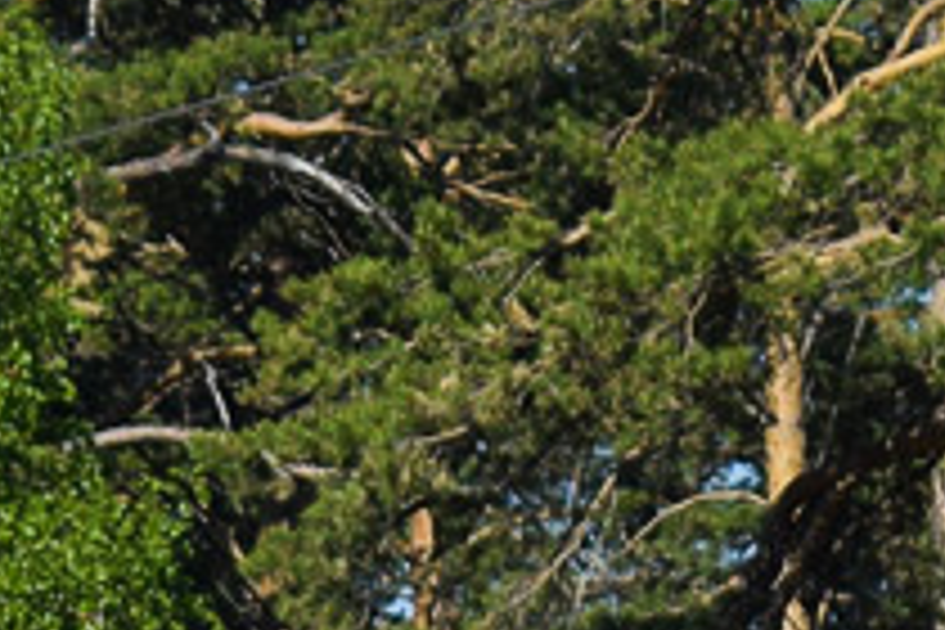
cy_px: 1260
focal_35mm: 472
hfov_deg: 4.4
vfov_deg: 2.9
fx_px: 12385
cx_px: -27
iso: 100
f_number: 5.6
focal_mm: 55
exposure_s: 1/800
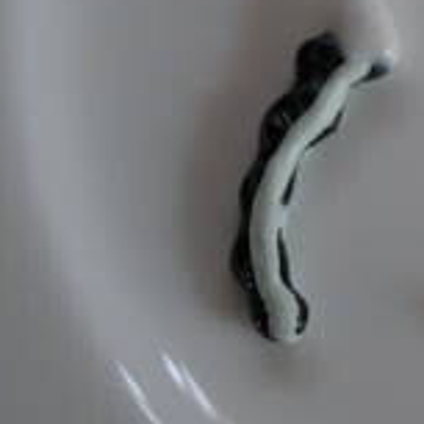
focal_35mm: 160
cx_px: 748
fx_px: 2217
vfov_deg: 10.8
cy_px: -26
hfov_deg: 10.3
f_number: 4
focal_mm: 30
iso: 500
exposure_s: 1/60
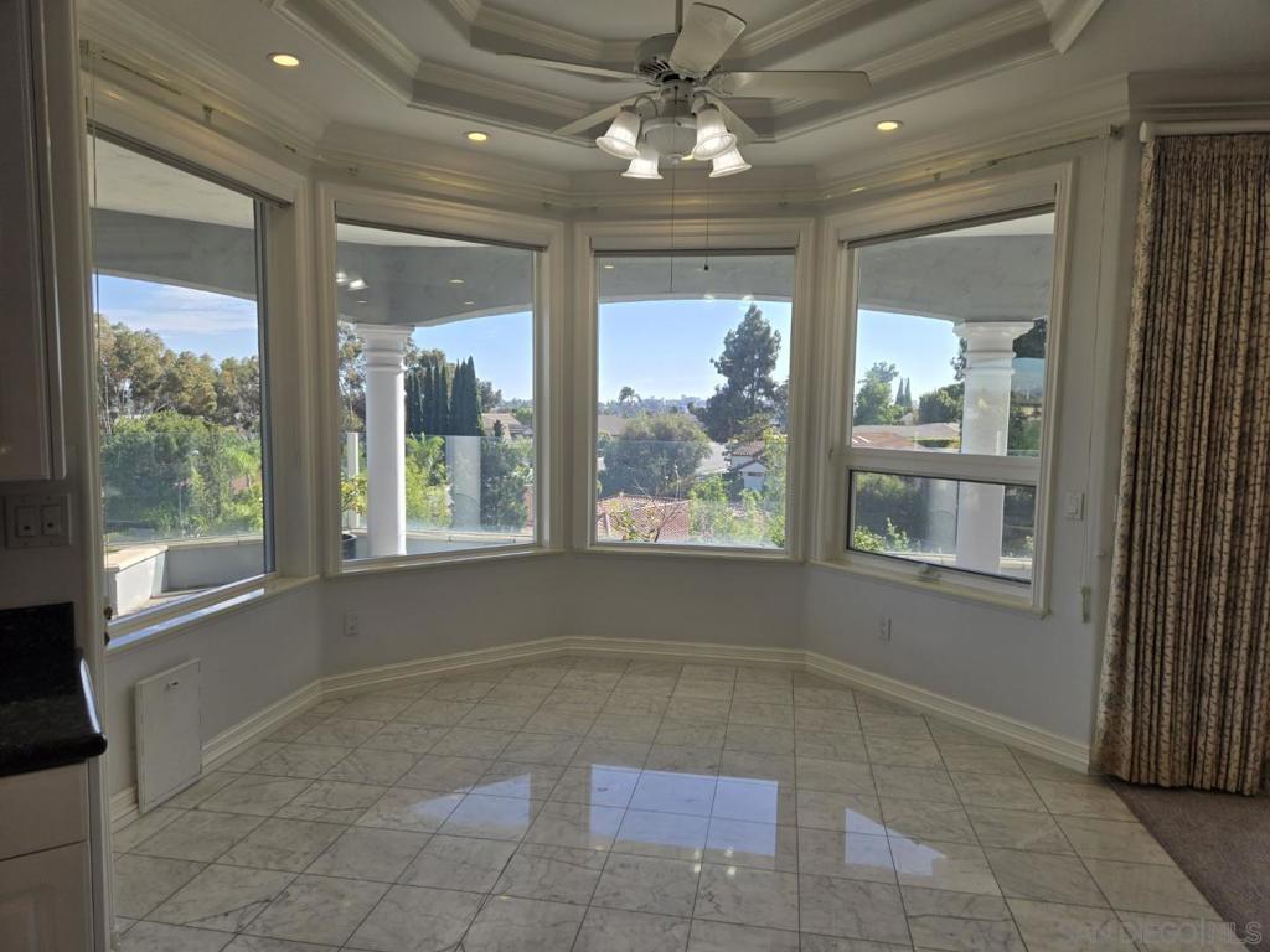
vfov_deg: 58.9
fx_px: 844
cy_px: 476
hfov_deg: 73.9
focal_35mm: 23
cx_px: 635
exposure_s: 1/818
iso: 25
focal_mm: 5.4
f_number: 1.8
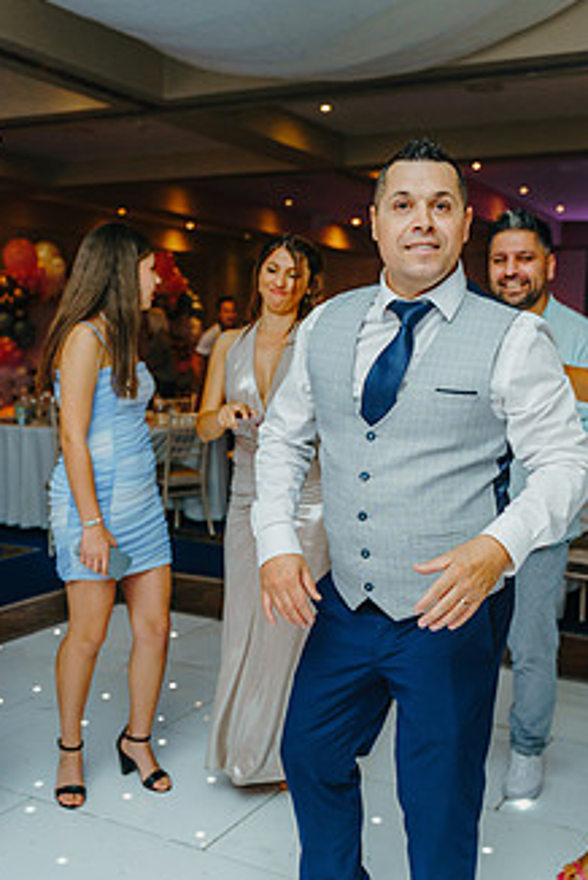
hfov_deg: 33.4
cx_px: 348
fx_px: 978
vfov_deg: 48.3
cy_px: 489
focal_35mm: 40
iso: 1600
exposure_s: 1/200
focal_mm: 29
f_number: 2.8
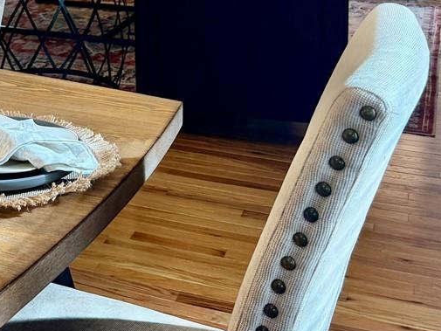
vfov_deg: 18.2
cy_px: -91
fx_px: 968
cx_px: -4
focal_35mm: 76
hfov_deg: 24.4
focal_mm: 6.76
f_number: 1.78
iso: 100
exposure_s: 1/120
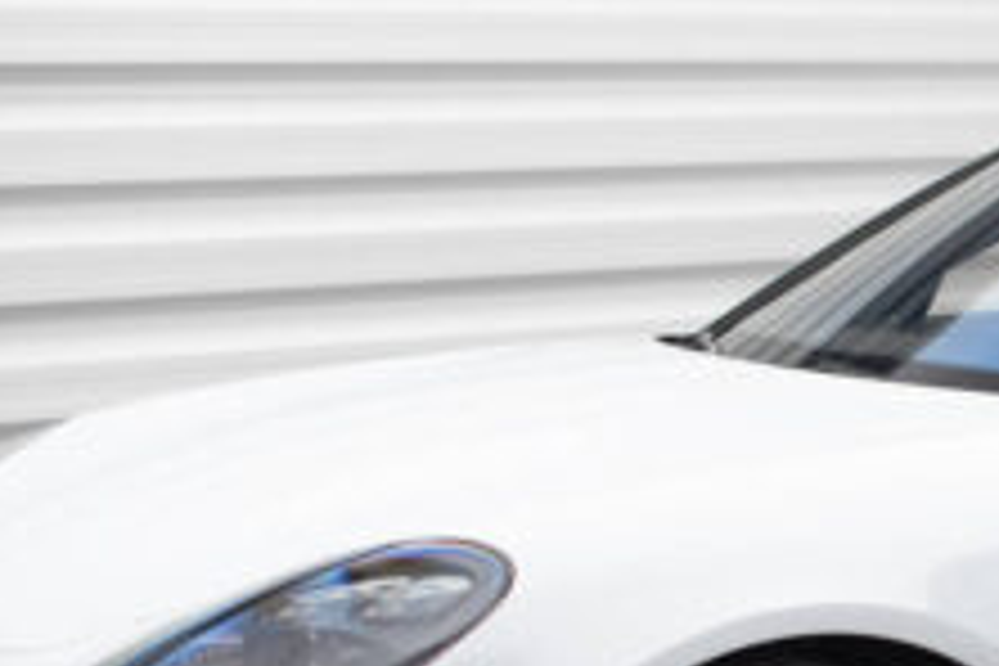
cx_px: 1251
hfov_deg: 15.6
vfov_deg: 10.8
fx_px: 3496
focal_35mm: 126
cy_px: 612
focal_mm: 35
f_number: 2.5
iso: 500
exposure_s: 1/200
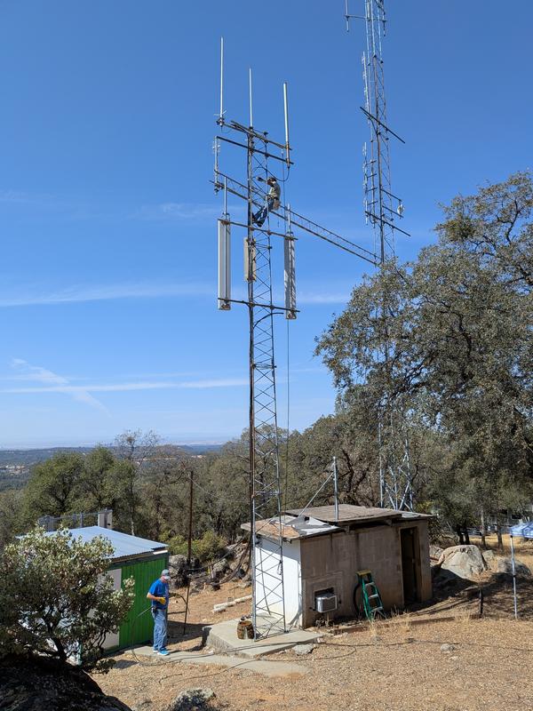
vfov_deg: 71.6
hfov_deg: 56.8
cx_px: 266
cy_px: 356
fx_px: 493
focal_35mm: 24
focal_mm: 4.53
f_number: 1.7
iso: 29
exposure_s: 1/1949
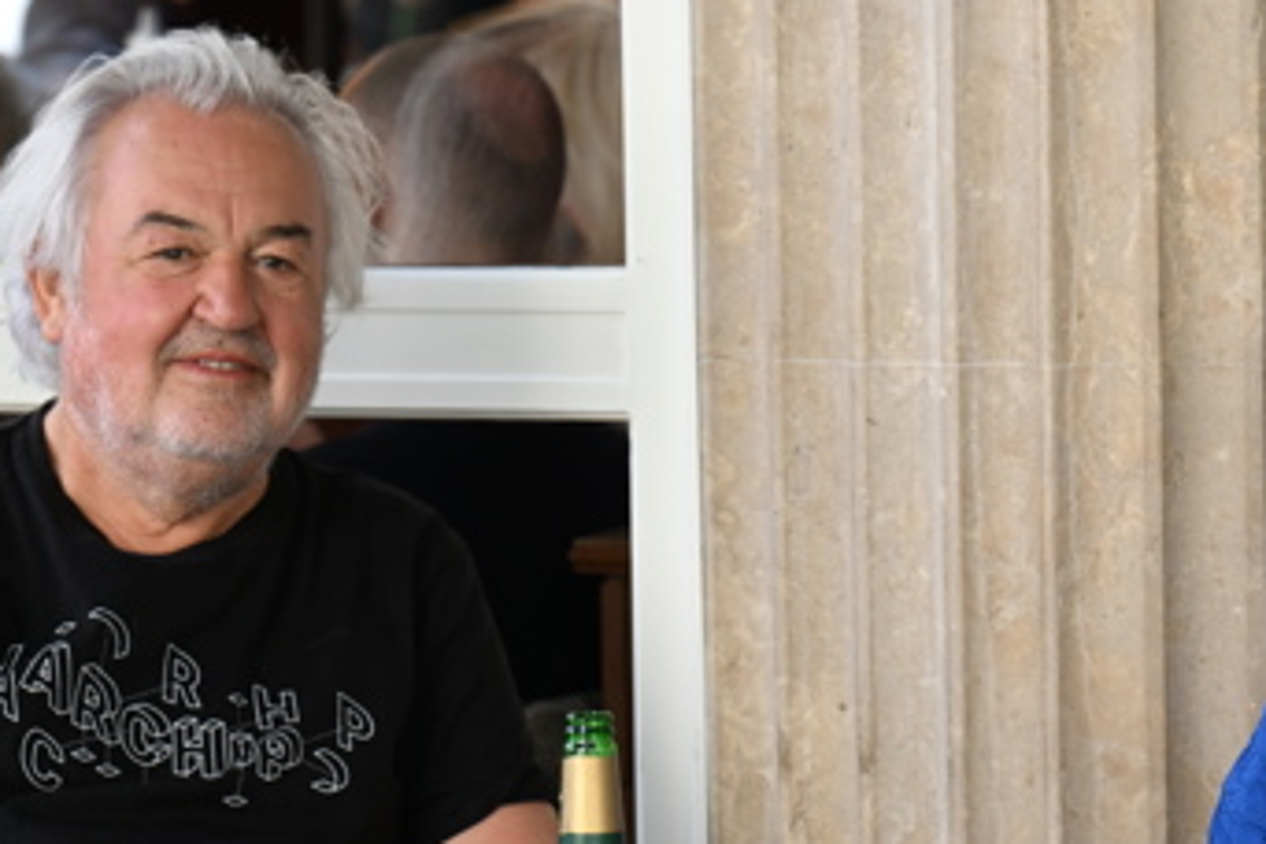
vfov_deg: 6.5
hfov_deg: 9.7
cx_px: 837
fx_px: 7455
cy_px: 711
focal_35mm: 212
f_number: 4.5
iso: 800
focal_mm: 105
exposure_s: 1/500
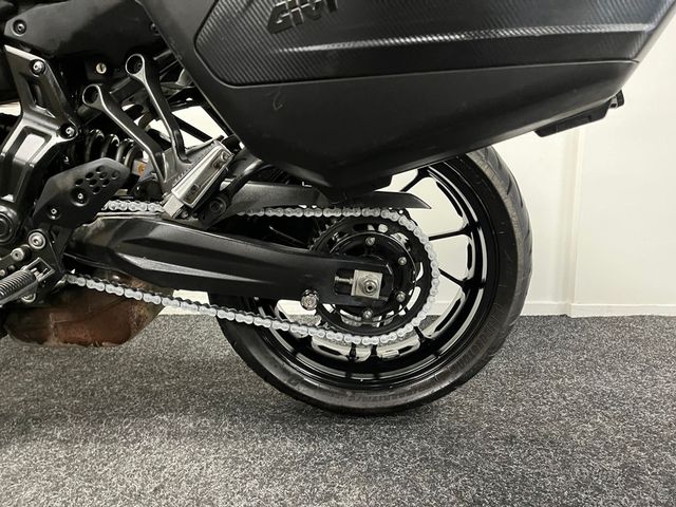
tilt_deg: -7.2
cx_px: 338
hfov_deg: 67.3
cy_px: 254
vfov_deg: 53.1
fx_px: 508
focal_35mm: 26
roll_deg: -0.2
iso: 500
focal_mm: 5.1
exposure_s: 1/33
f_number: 1.6
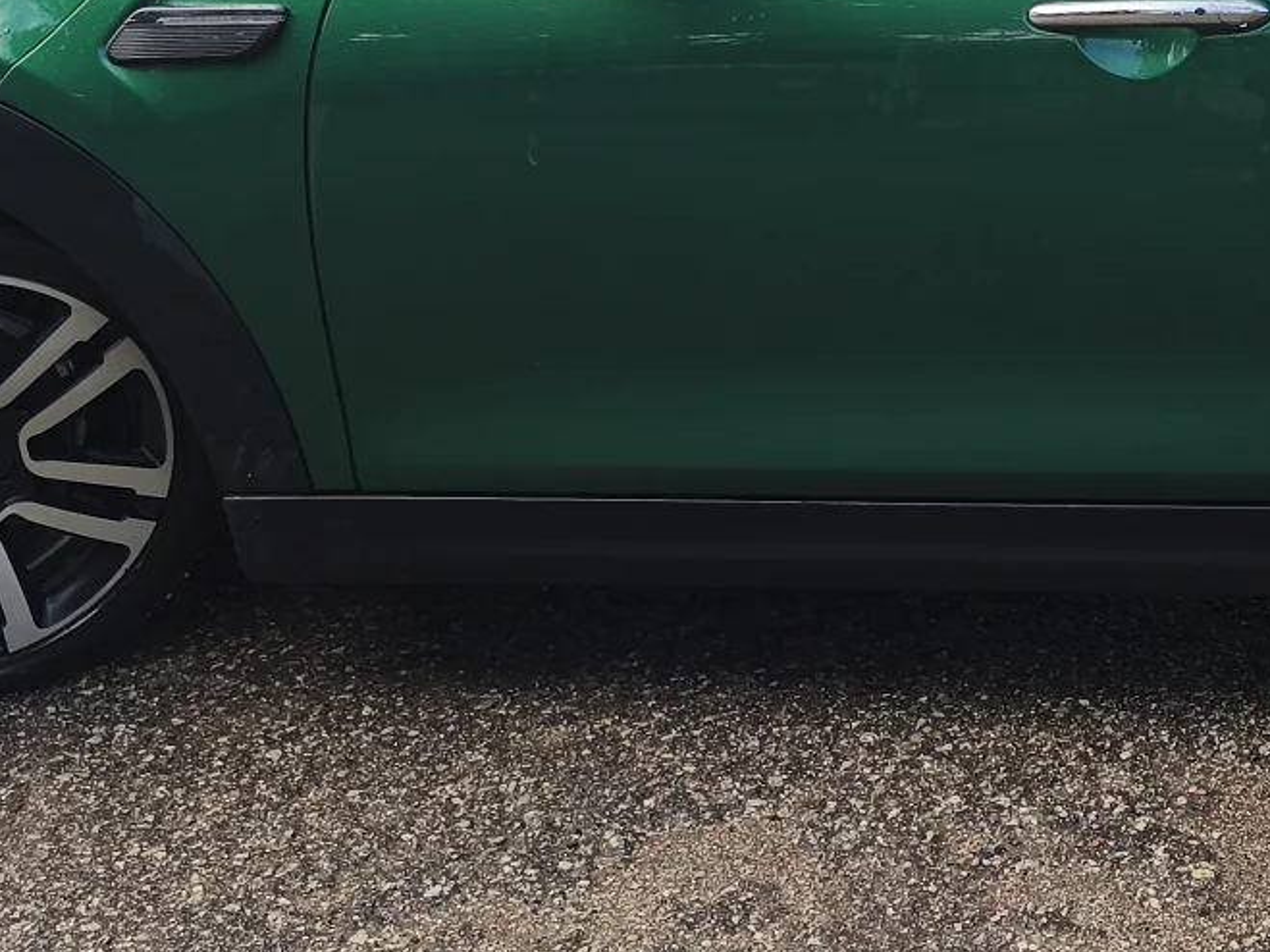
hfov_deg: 27.7
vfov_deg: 21.4
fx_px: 2458
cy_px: 69
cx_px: 1187
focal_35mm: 67
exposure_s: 1/445
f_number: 1.65
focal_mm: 6.18
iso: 50
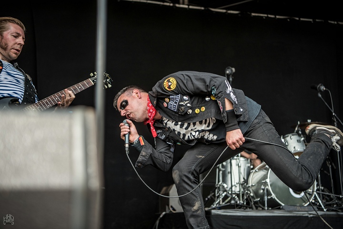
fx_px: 496
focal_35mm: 52
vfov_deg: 26.0
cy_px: 114
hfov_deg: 38.2
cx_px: 172
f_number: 3.2
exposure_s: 1/320
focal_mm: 52
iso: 125
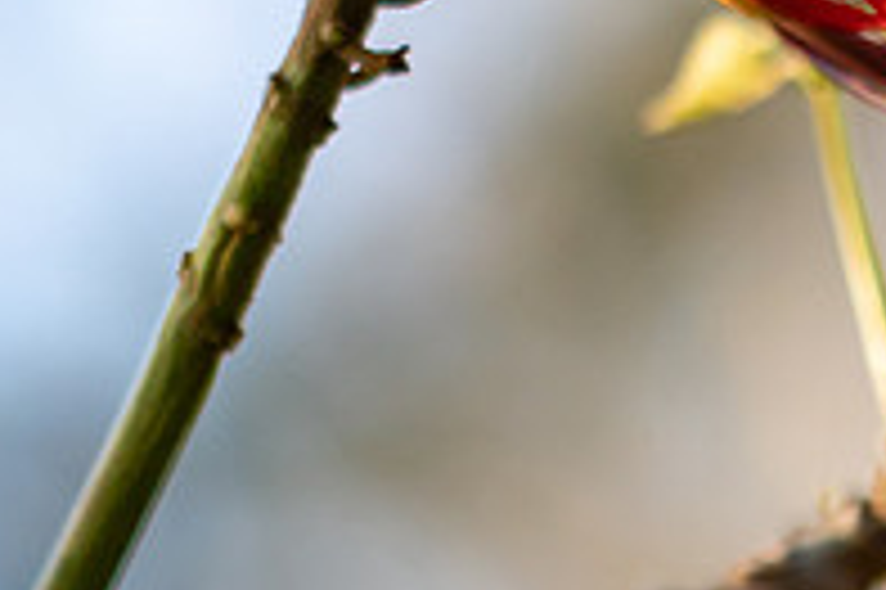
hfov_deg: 1.3
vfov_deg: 0.9
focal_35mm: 1579
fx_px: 38828
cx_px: 601
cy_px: -100
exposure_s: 1/500
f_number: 5.6
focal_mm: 300
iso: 400
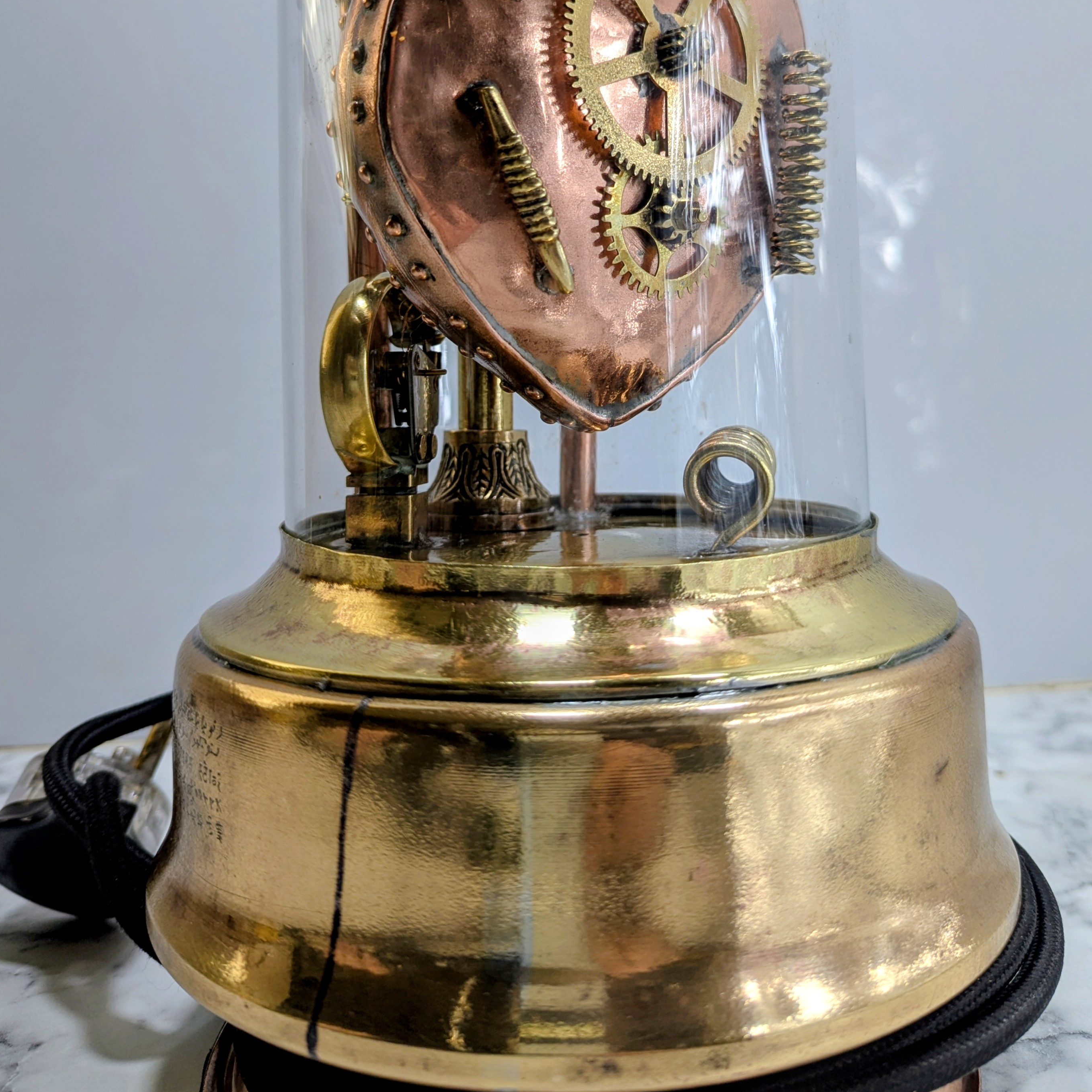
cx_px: 578
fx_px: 1106
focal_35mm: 31
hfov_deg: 52.5
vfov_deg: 50.9
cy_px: 313
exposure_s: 1/26.5
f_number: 1.85
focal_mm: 6.81
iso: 46
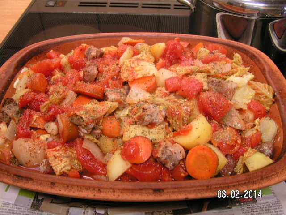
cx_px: 143
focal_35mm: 38
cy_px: 108
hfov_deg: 49.0
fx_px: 314
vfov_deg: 37.7
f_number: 2.8
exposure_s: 1/13
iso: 200
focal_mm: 5.8
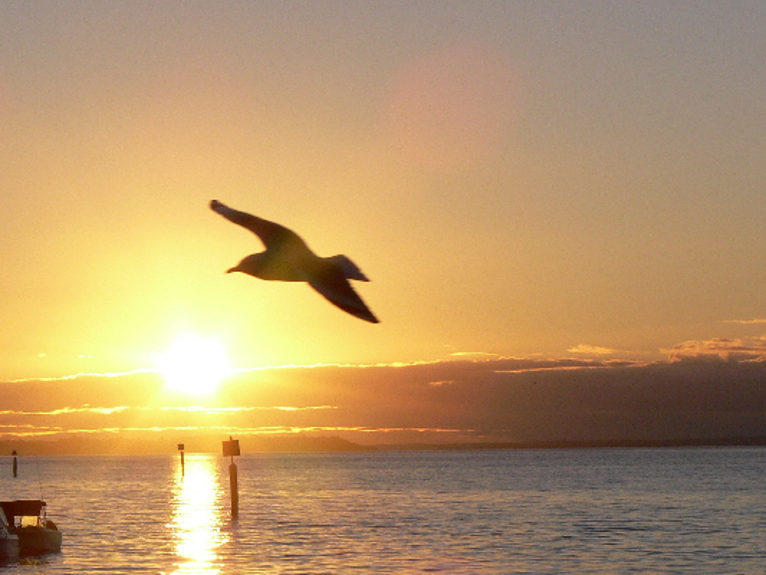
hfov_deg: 15.2
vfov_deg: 11.5
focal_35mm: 129
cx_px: 204
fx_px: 2855
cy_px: 391
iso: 100
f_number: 6.3
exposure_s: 1/400
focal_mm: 18.1
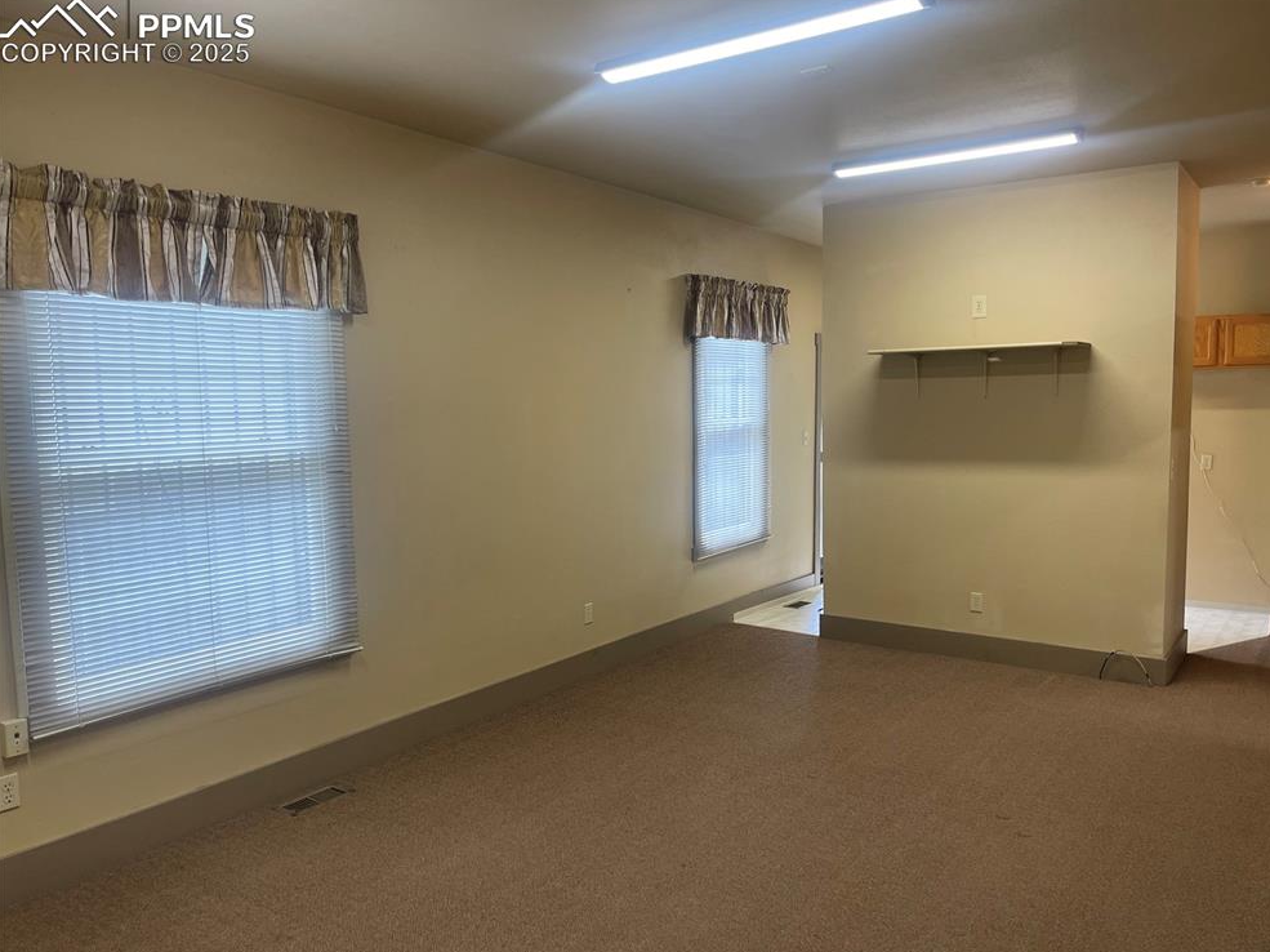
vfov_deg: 53.0
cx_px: 656
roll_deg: +0.7
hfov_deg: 67.3
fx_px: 954
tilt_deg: -5.5
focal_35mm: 26
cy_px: 486
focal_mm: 5.1
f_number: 1.6
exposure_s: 1/120
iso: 100
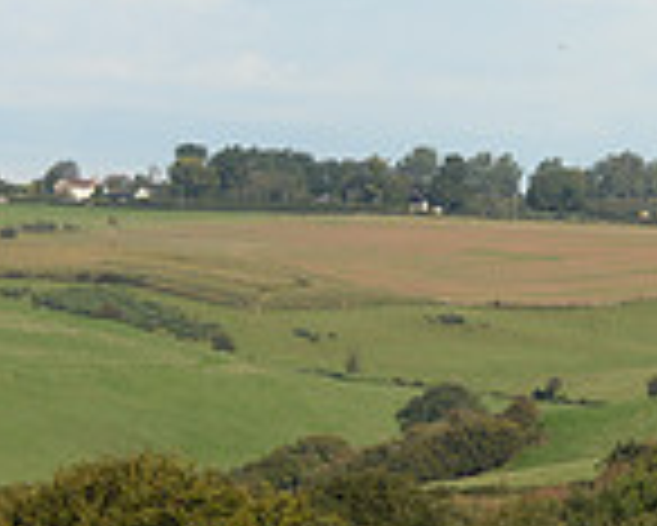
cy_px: 234
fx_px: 5954
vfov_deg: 5.1
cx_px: 1251
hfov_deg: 6.2
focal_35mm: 306
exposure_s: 1/1250
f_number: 5
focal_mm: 82
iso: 360
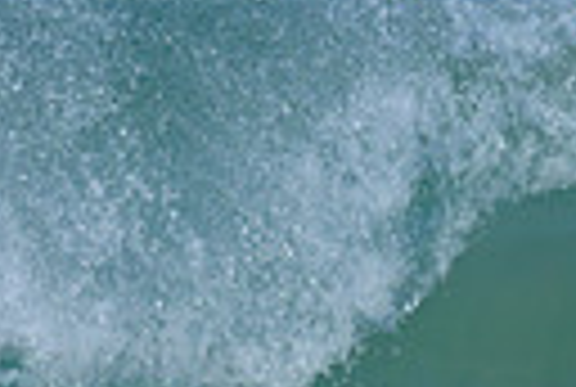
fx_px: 79770
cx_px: -58
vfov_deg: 0.3
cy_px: 428
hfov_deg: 0.4
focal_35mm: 4974
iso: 280
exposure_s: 1/2000
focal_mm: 800
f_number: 6.3
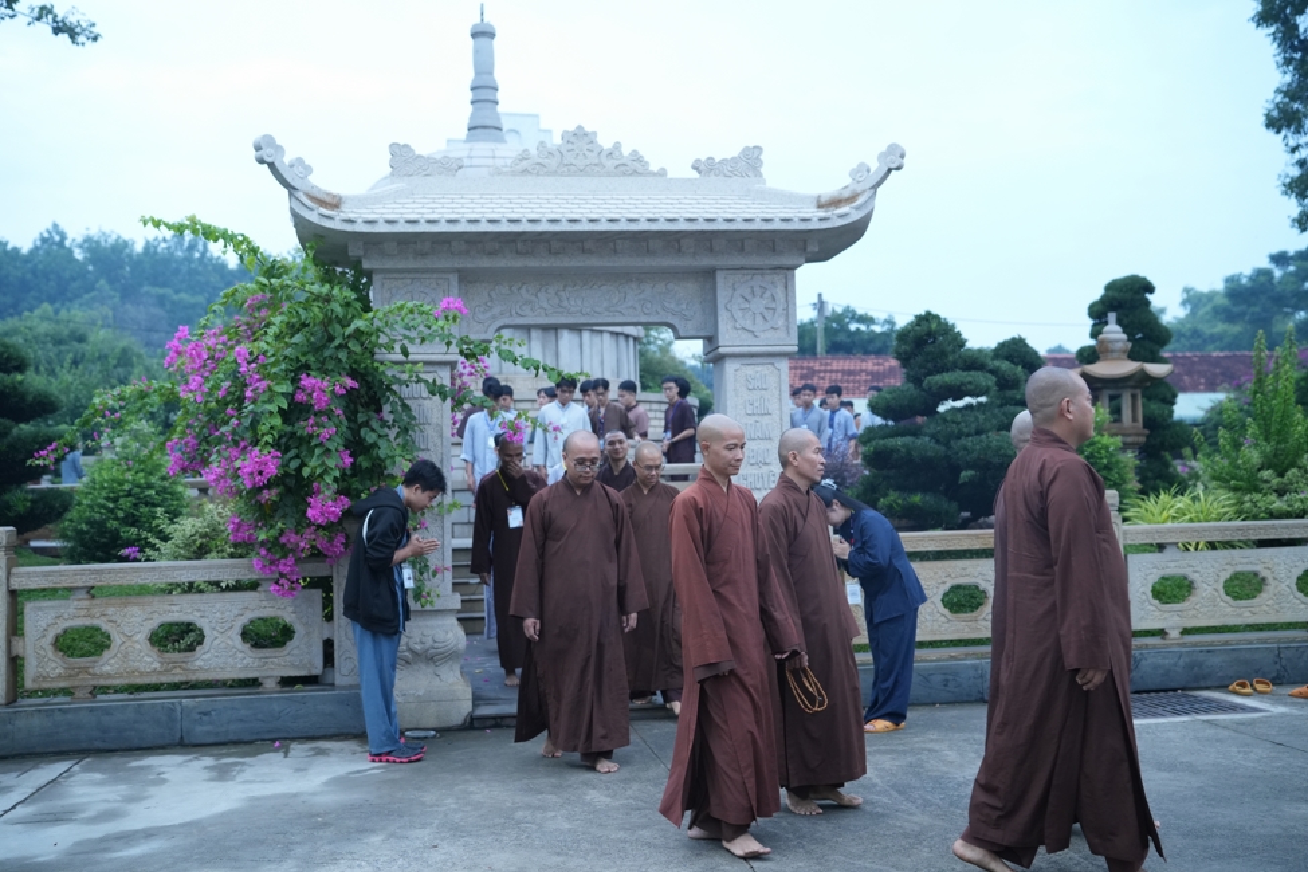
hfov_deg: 53.1
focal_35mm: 36
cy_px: 436
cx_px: 654
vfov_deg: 36.9
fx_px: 1308
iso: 2000
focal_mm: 36
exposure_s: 1/160
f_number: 2.8
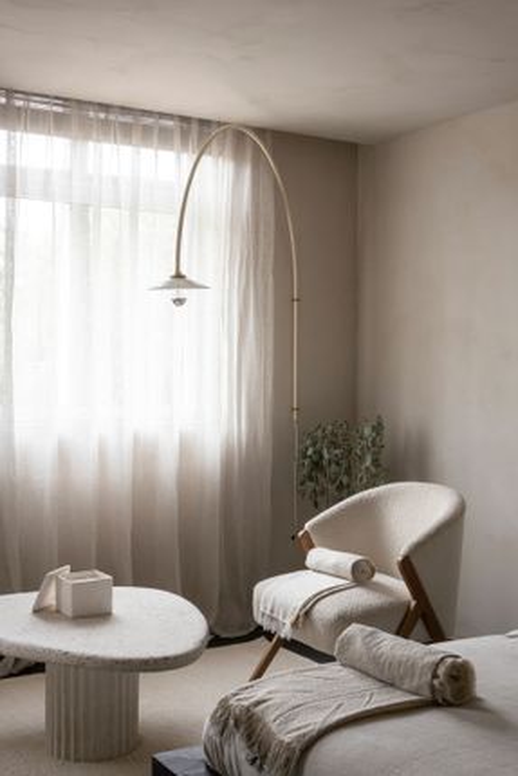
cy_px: 388
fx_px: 970
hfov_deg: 29.9
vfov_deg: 43.6
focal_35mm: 45
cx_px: 259
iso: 400
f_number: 22
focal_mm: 45
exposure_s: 1
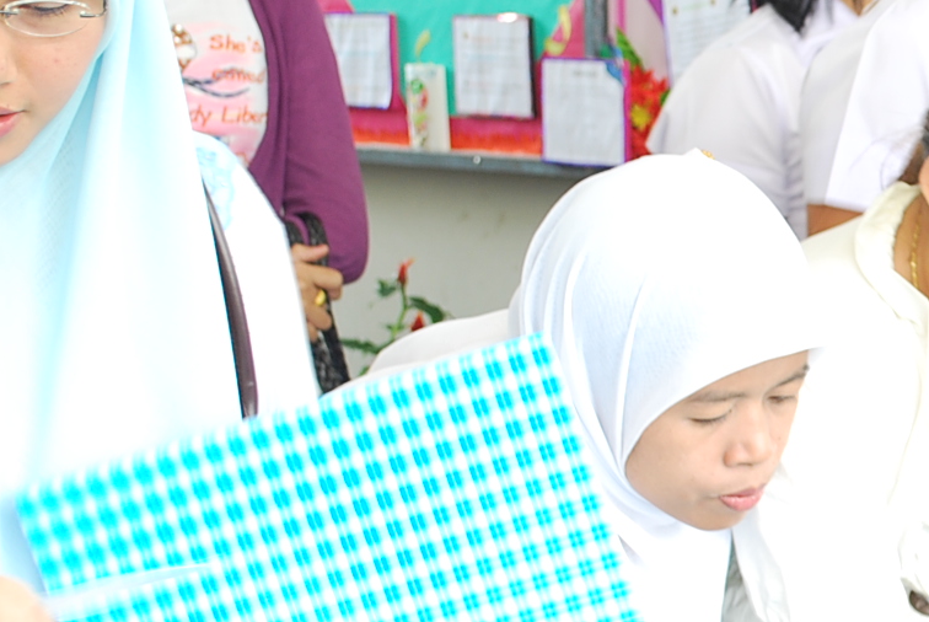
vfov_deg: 11.2
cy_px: 413
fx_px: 3178
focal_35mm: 123
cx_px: 1126
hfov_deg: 16.0
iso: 200
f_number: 5.6
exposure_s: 1/15
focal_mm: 32
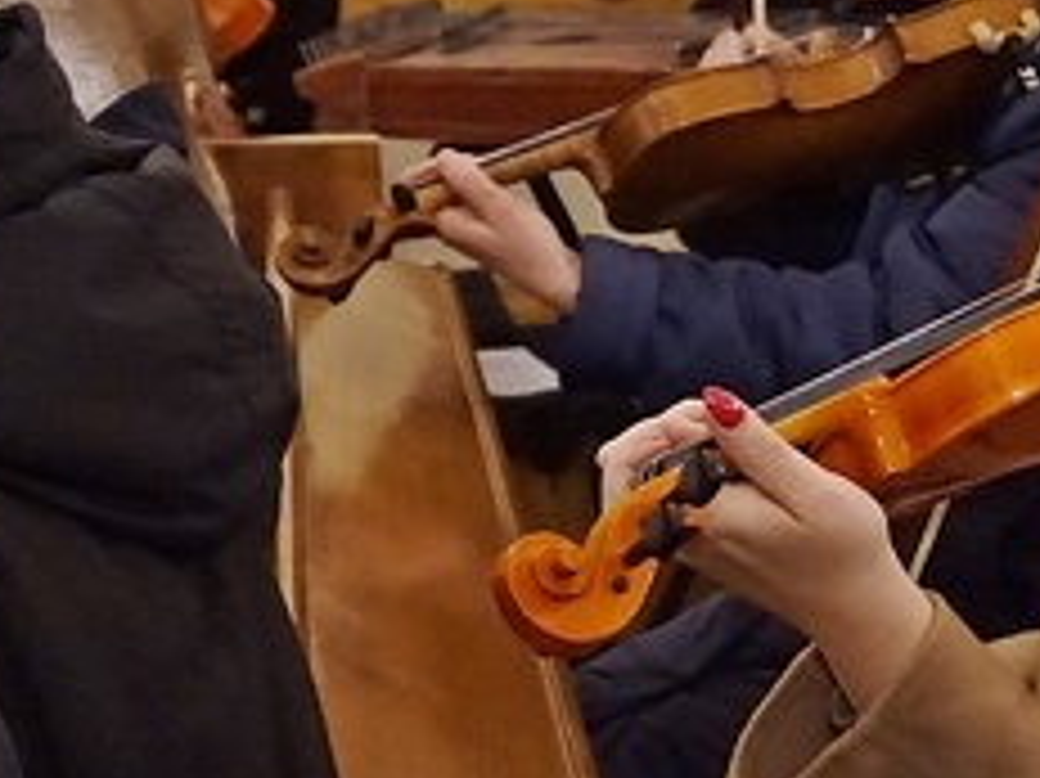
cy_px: 286
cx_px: 1211
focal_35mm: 104
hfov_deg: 18.1
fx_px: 3112
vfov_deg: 14.2
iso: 6400
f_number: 4
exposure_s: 1/50
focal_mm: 21
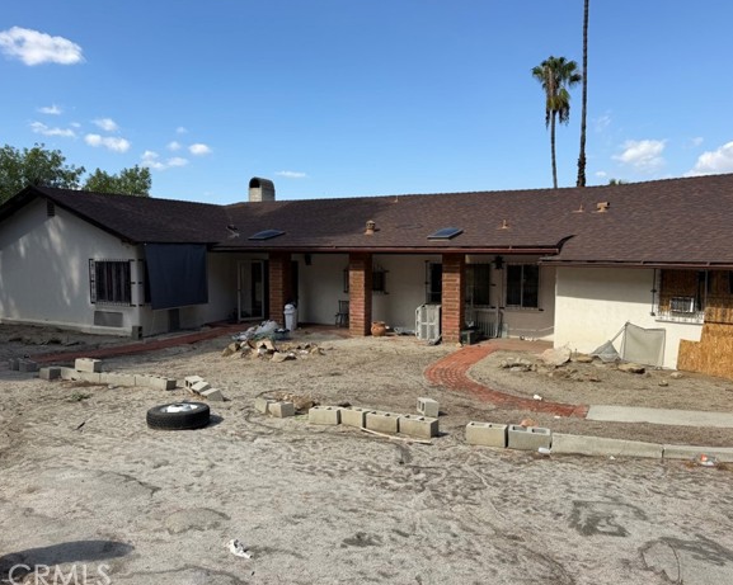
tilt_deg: -4.4
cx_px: 376
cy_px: 289
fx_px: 564
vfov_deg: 54.9
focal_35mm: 26
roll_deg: +0.8
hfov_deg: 66.0
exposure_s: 1/4405
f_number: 1.78
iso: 80
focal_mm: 6.76
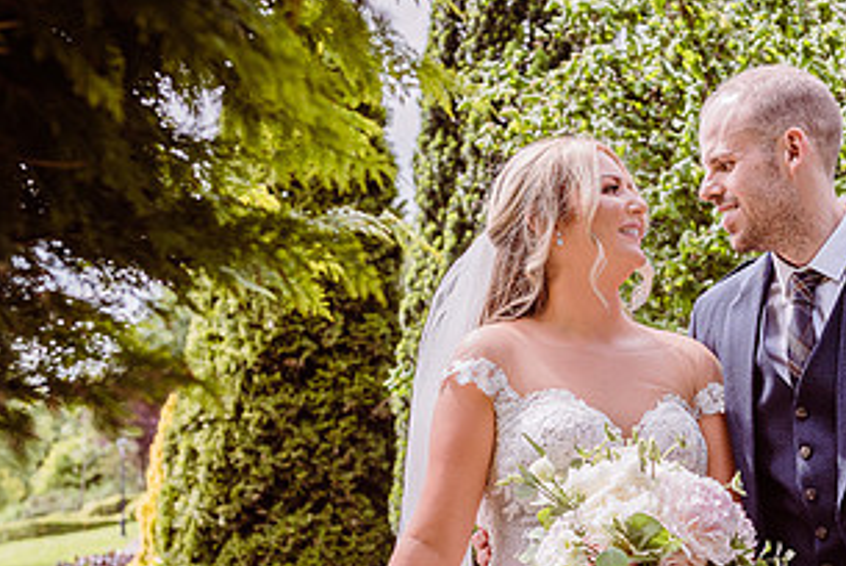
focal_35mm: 95
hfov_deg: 21.3
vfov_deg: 14.4
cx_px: 599
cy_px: 370
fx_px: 2235
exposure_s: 1/800
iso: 250
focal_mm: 50
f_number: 4.5
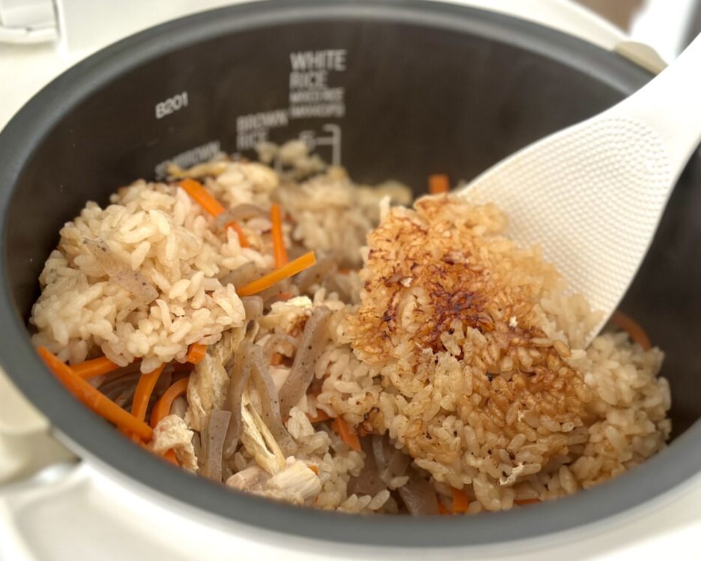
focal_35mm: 51
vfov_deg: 29.7
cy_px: 278
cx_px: 348
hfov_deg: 36.7
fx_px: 1058
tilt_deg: -45.6
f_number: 1.78
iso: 400
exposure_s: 1/54
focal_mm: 6.86
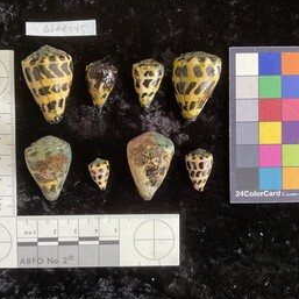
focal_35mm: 35
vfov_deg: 47.2
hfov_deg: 47.2
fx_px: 342
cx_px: 140
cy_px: 148
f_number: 1.8
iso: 125
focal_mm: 3
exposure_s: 1/60
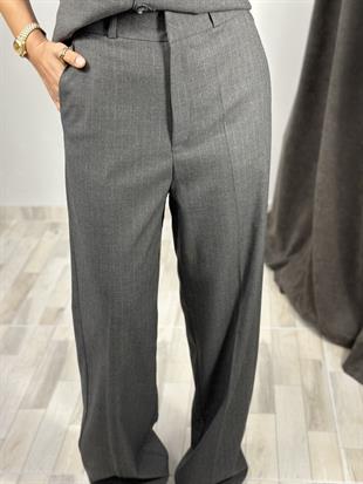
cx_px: 182
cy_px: 242
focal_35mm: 48
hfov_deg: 30.3
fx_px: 671
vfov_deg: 39.6
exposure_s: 1/50
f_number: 1.78
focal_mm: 6.86
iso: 125
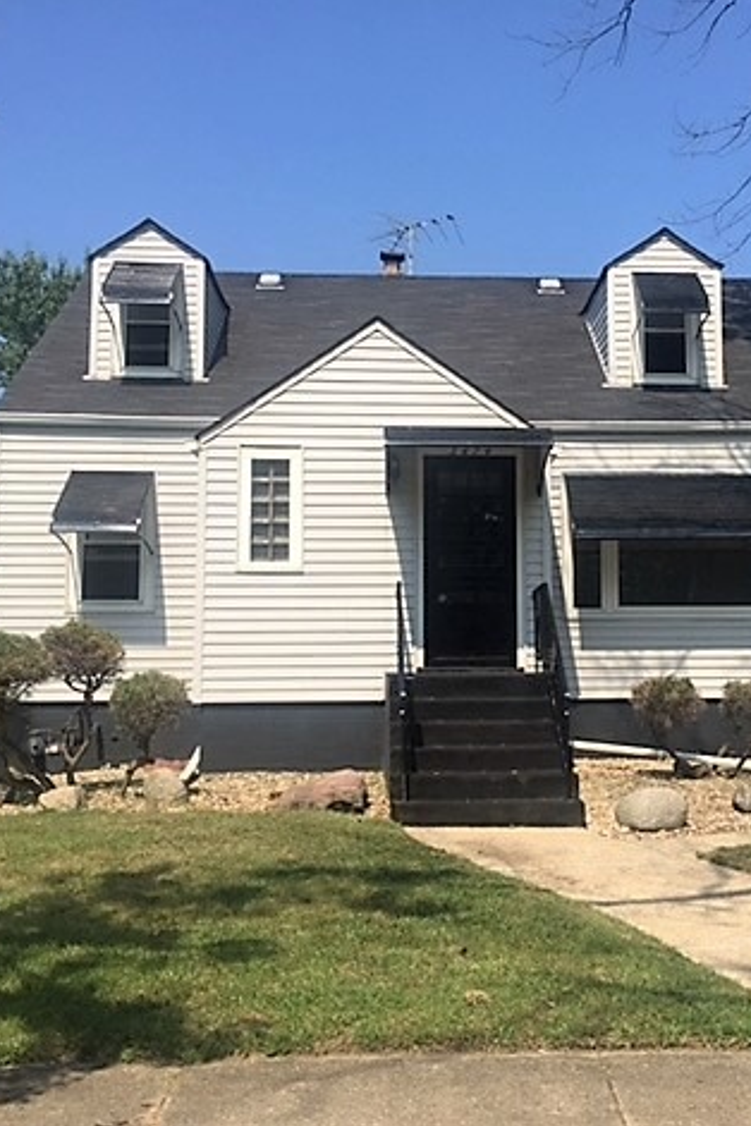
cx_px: 466
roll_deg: -0.4
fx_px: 1283
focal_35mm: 41
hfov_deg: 32.5
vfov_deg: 47.4
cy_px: 555
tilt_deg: +5.6
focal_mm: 4.15
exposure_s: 1/2198
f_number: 2.2
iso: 32
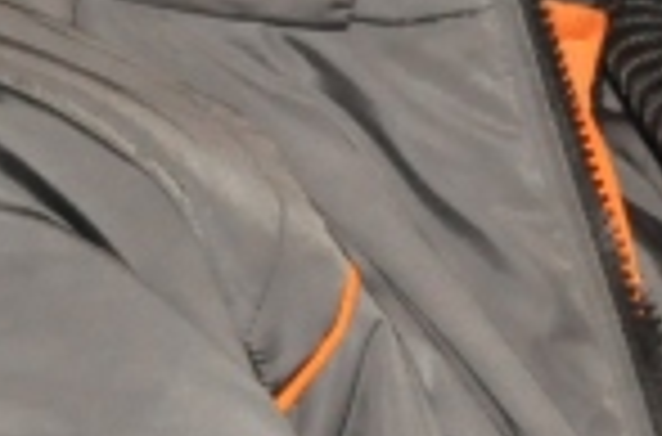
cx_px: 730
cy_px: 121
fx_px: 11914
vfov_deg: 2.1
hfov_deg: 3.2
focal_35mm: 650
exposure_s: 1/30
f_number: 14
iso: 1600
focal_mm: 62
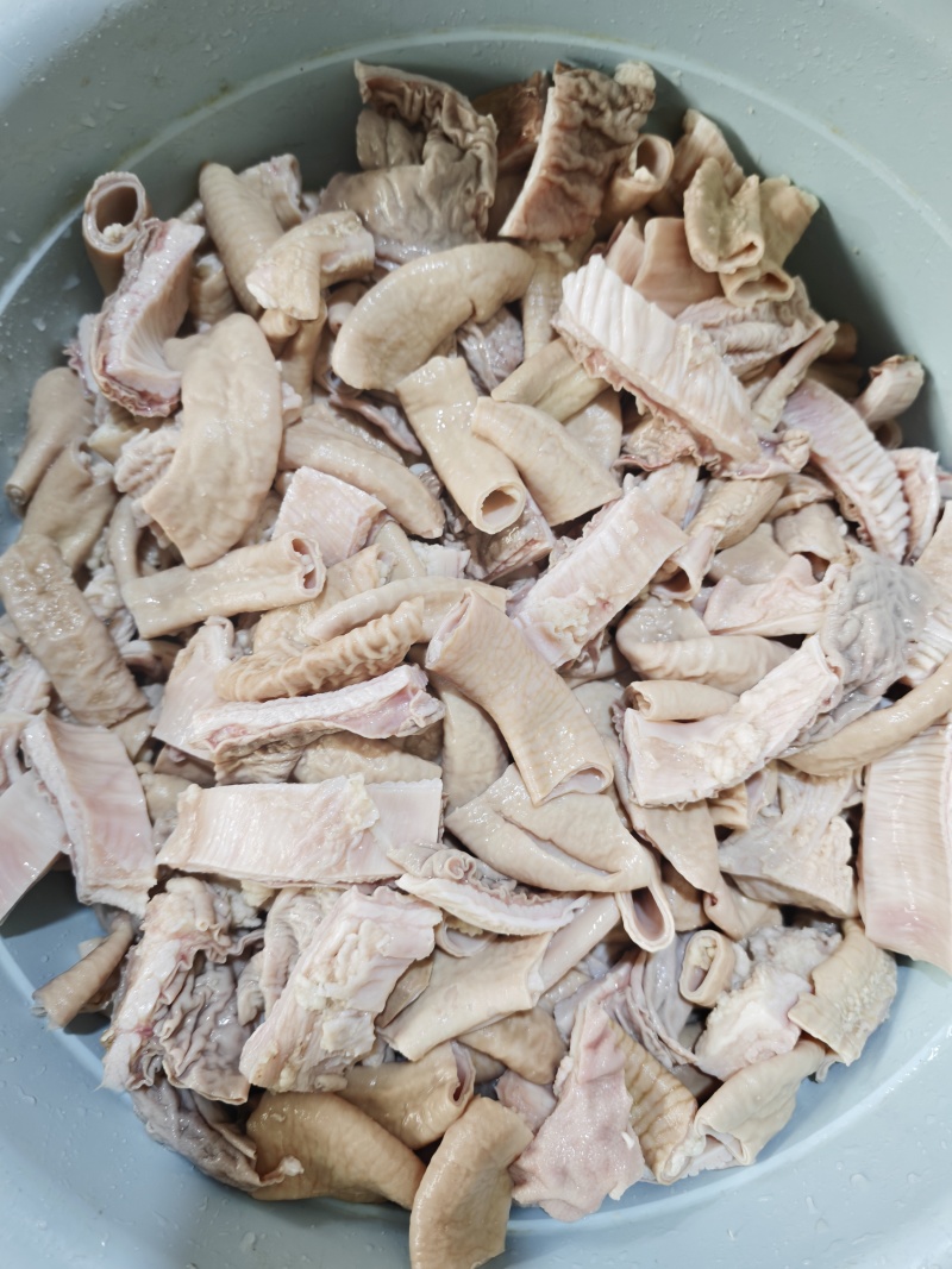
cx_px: 476
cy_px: 634
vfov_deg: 73.9
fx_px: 844
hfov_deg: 58.9
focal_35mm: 23
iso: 250
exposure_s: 1/50
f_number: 1.67
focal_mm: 6.62
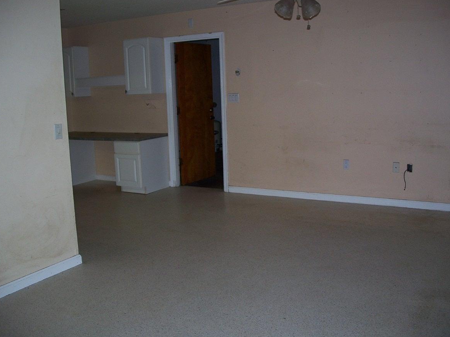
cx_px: 220
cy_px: 165
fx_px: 494
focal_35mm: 38
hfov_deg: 49.0
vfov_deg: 37.7
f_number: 2.8
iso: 125
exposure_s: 1/60
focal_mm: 7.8
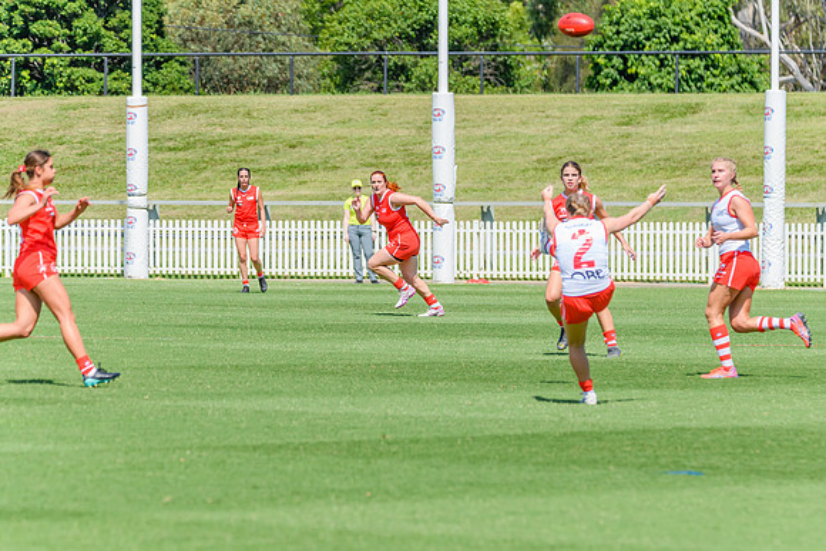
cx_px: 455
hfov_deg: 6.6
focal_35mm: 310
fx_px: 7109
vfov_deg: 4.4
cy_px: 301
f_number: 9
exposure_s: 1/2000
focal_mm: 280
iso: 800
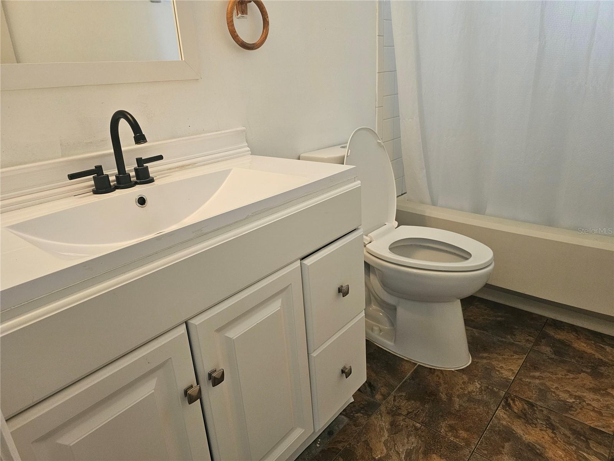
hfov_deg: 73.9
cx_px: 307
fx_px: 408
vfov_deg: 58.9
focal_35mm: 23
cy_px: 230
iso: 500
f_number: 1.7
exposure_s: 1/120
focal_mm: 6.3
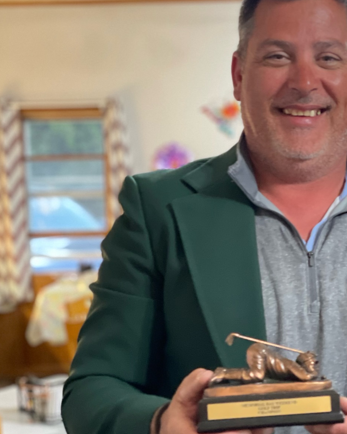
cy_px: 252
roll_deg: +2.2
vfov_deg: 21.5
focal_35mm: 89
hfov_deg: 17.1
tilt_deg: -2.6
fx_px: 1142
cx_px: 276
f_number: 2
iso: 400
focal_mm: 6
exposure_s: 1/24
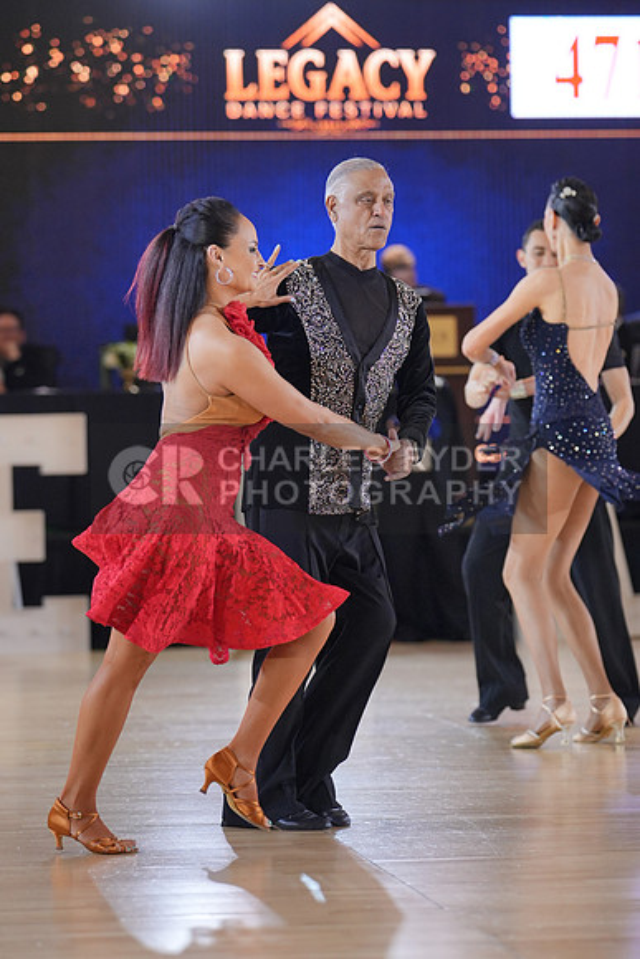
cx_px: 320
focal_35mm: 135
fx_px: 3598
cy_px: 480
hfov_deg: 10.2
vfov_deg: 15.2
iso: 1000
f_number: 2
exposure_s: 1/500
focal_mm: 90
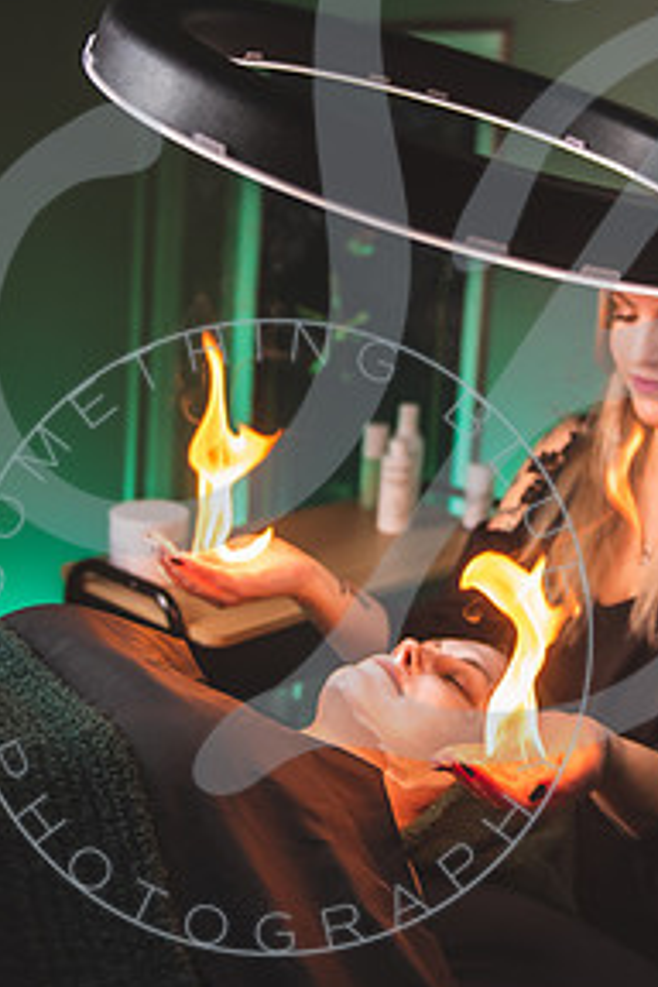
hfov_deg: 26.9
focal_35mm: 50
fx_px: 1371
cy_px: 377
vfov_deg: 39.4
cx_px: 428
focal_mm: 32
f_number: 2.8
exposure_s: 1/200
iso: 200
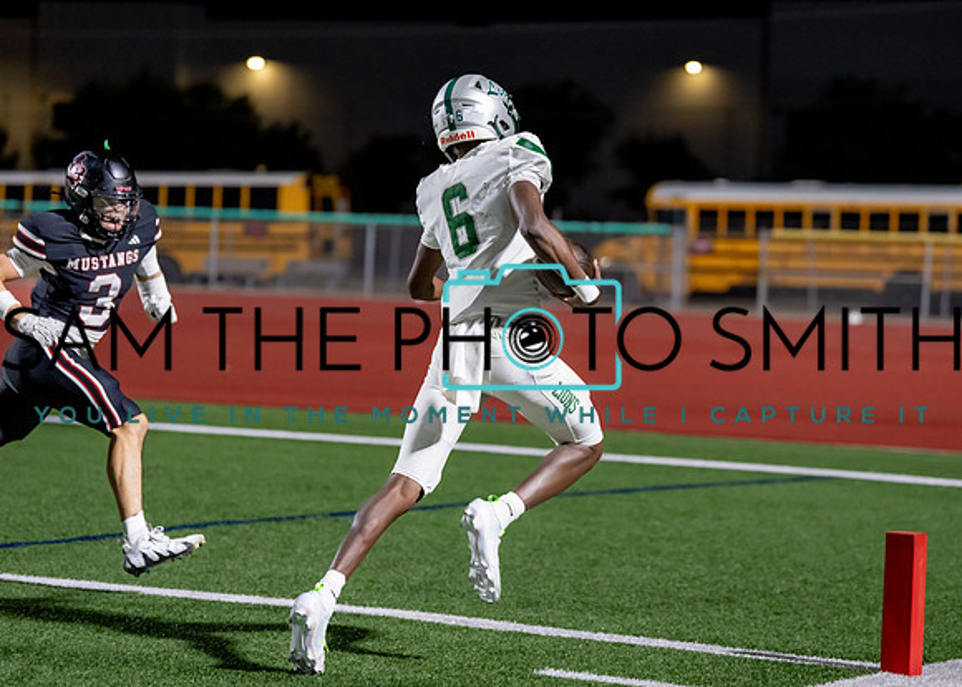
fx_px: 3342
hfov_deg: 16.4
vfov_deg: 11.7
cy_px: 321
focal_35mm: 122
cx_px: 523
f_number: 2.8
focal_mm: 106
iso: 3200
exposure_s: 1/1250
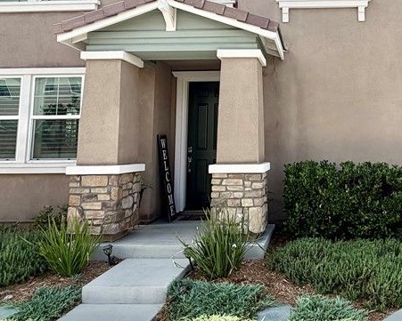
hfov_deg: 54.1
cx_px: 309
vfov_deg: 46.3
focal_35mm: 31
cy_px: 104
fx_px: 369
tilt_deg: +7.2
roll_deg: +1.1
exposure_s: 1/770
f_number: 2.2
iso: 20
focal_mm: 2.22
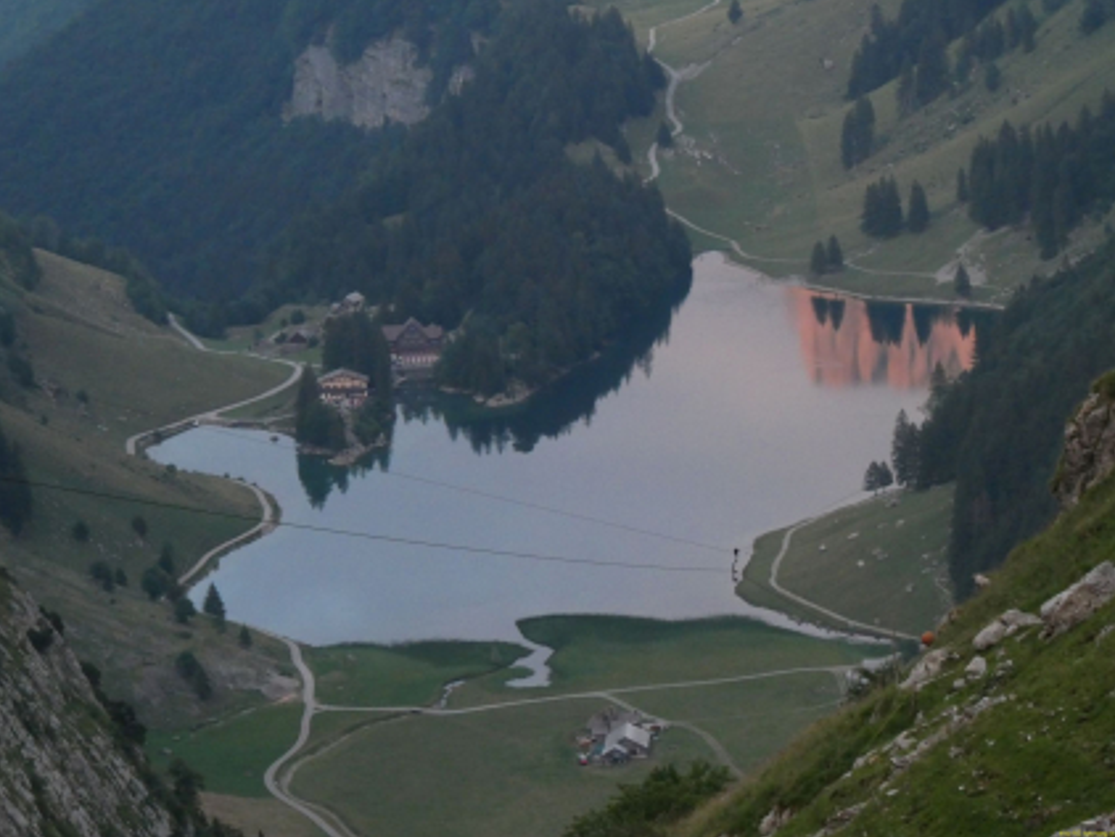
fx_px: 6027
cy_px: 417
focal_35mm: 187
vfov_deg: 7.9
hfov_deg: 10.6
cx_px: 554
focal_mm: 33.2
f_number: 5.6
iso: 640
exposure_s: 1/80
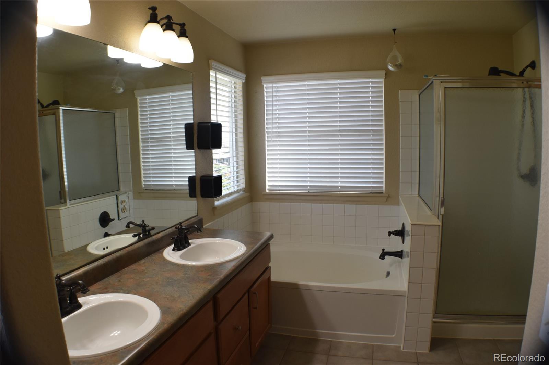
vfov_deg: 41.7
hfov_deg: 59.5
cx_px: 274
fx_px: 480
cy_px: 182
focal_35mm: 32
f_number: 5.6
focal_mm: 21
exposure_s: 1/125
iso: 400
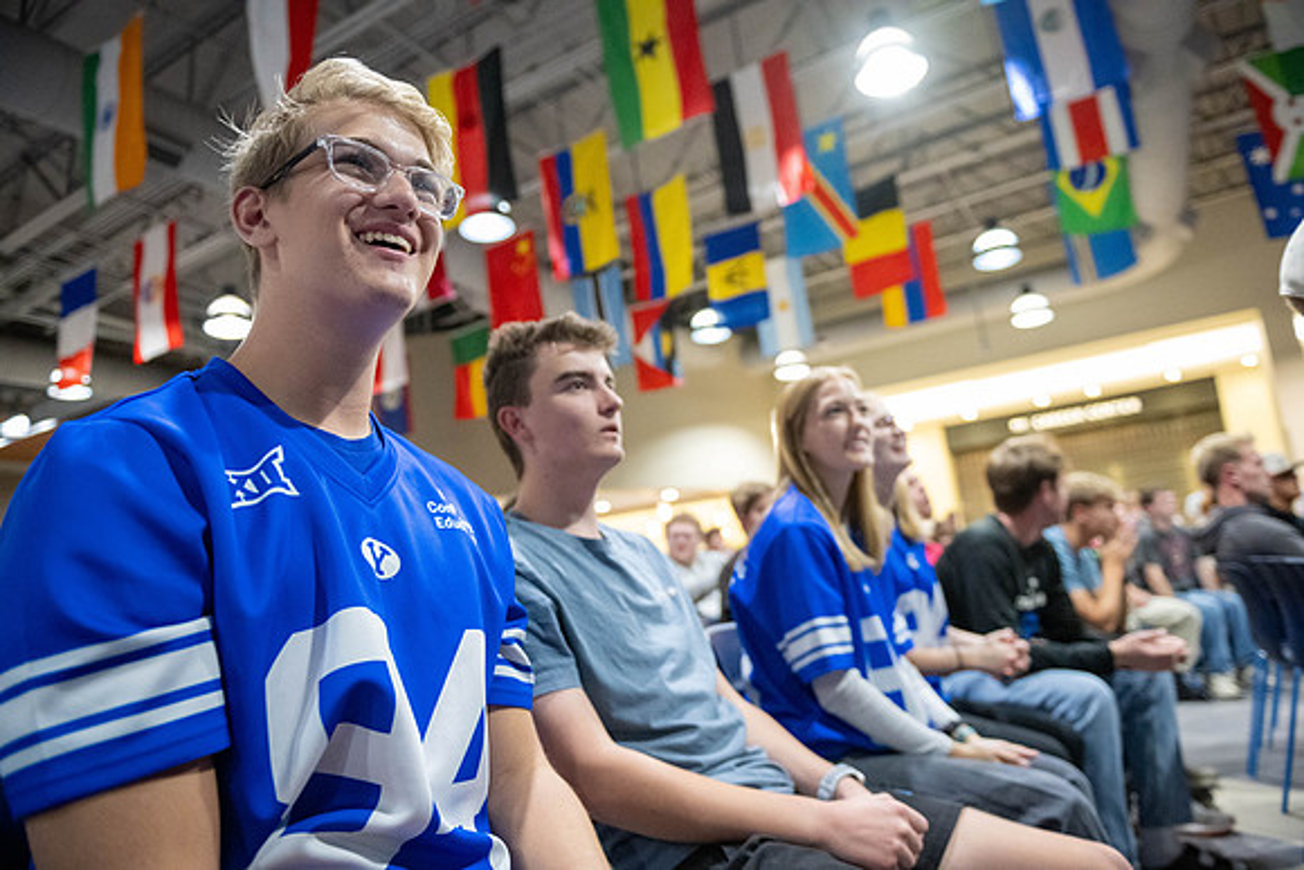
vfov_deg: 53.2
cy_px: 435
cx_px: 652
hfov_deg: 73.7
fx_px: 869
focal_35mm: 24
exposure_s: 1/320
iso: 6400
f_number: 2.8
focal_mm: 24
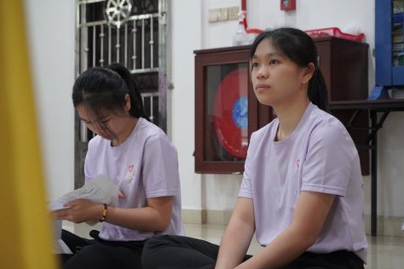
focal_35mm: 76
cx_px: 204
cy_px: 134
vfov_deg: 17.9
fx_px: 853
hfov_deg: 26.7
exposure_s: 1/160
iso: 6400
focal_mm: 50
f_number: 5.6
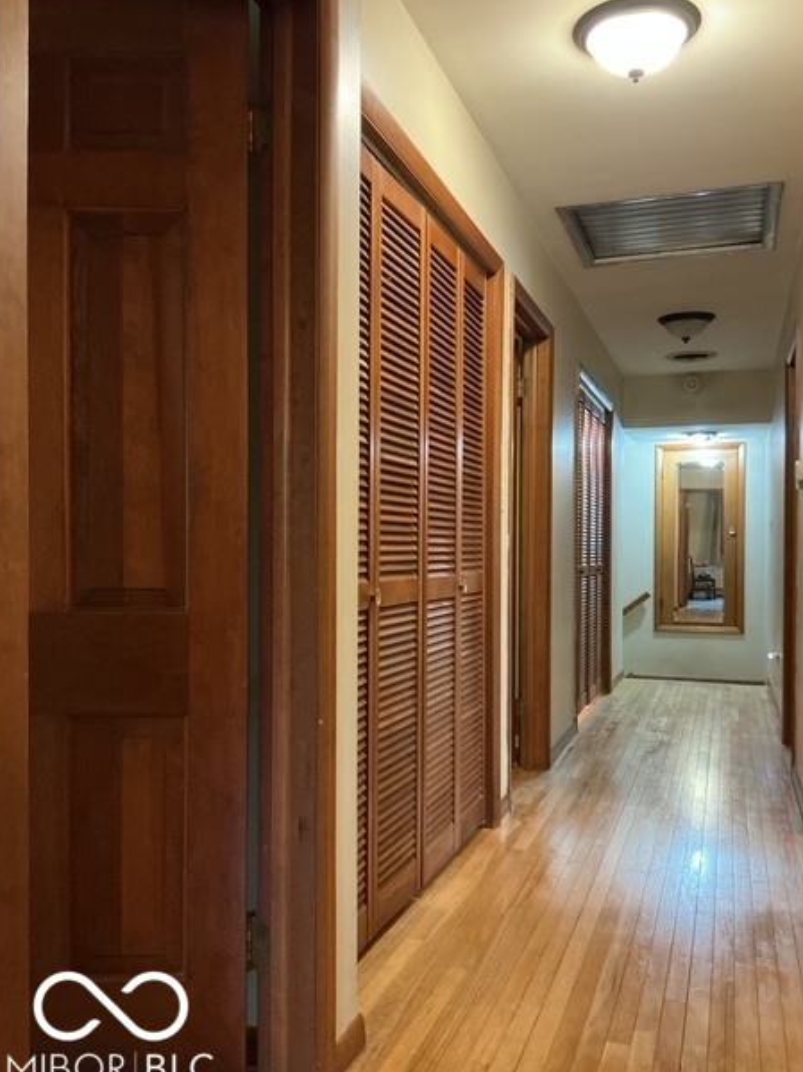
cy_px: 558
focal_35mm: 31
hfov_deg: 45.4
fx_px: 959
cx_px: 381
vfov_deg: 58.3
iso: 400
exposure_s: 1/30
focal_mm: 3
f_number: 1.8
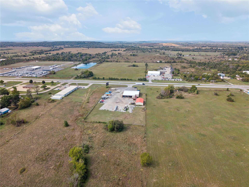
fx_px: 173
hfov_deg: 71.6
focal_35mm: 24
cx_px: 124
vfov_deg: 56.8
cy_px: 94
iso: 110
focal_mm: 8.7
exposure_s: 1/20
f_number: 1.8
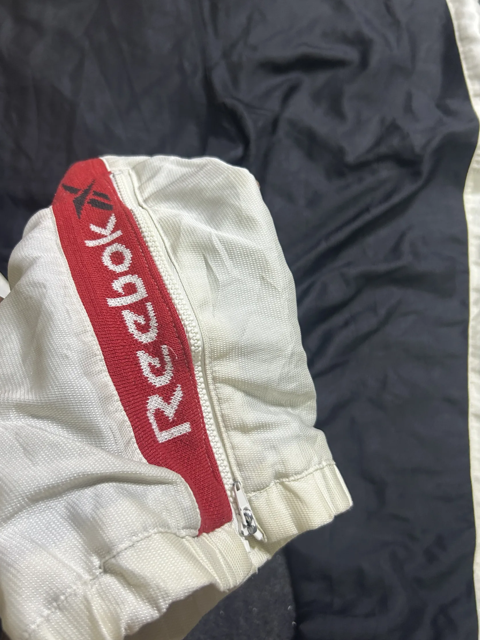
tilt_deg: -54.1
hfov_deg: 46.7
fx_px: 555
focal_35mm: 30
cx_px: 207
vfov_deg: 60.0
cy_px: 328
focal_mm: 5.7
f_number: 1.5
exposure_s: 1/50
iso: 125
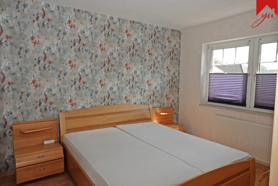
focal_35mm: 24
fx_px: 185
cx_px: 139
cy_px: 93
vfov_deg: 53.1
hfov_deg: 73.7
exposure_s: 1/125
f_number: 8
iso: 800
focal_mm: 8.8
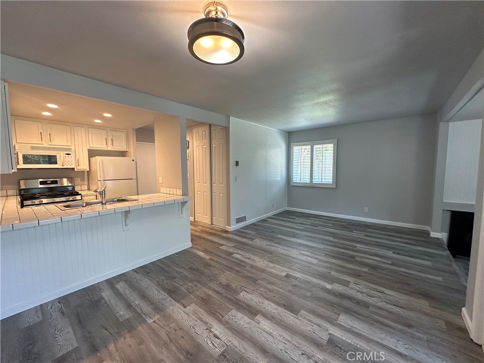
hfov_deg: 102.1
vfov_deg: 85.7
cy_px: 182
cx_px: 242
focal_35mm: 14
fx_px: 196
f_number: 2.2
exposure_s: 1/120
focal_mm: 2.22
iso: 200
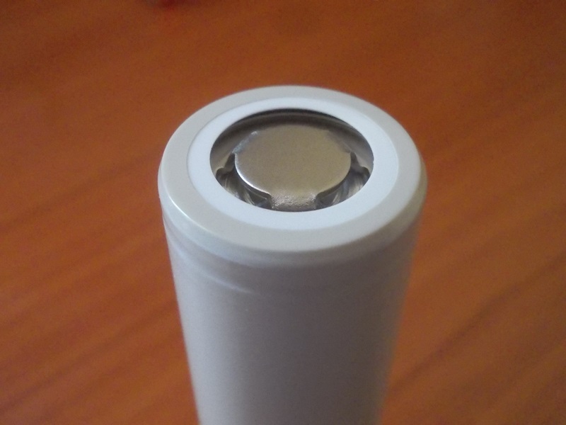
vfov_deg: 33.6
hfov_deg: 43.9
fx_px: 703
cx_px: 283
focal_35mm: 43
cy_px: 212
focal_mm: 6.1
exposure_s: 1/50
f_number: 3.3
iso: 800
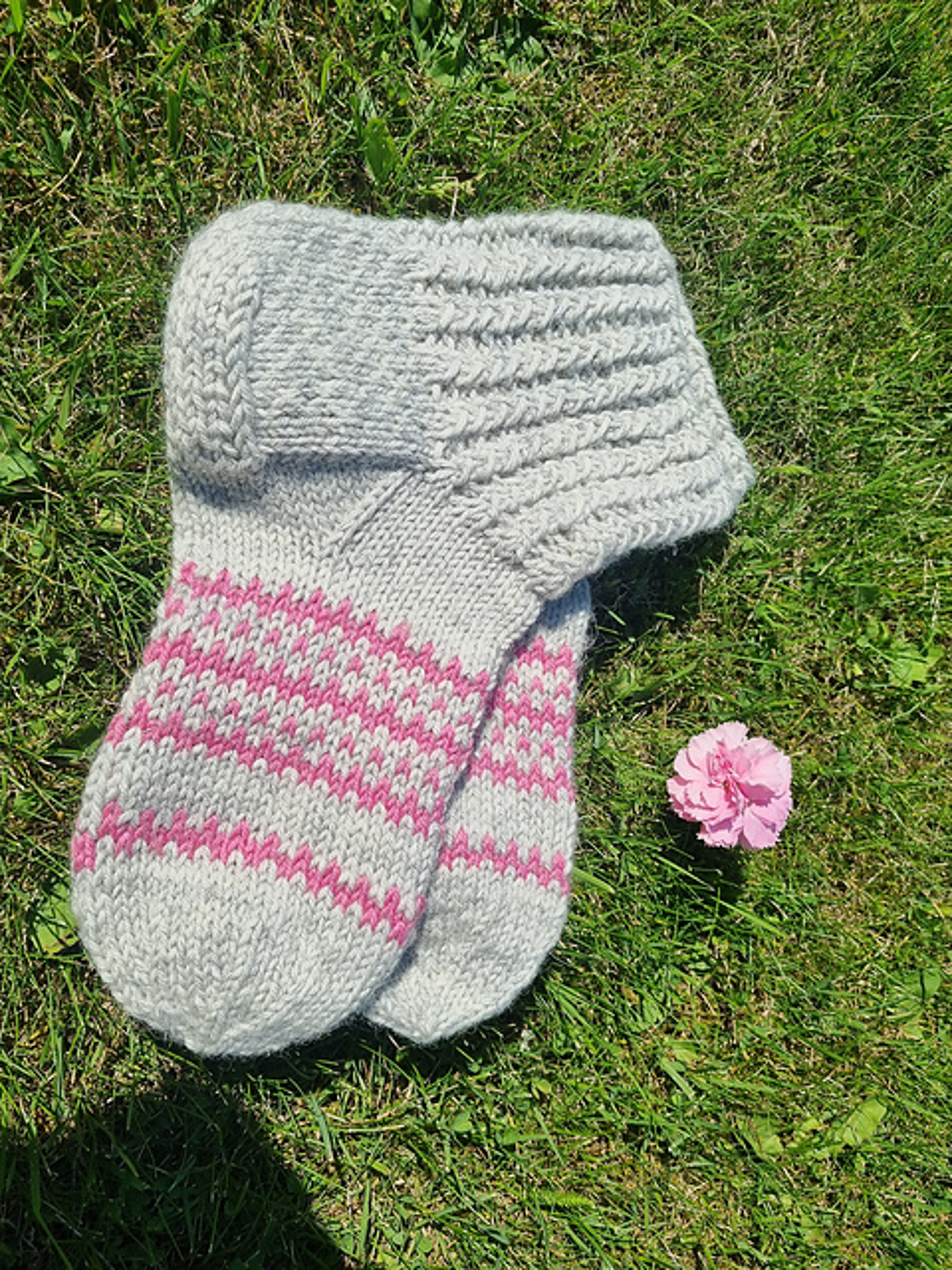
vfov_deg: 67.3
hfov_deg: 53.1
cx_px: 476
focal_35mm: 26
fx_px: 953
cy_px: 635
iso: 50
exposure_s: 1/5856
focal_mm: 5.4
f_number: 1.8
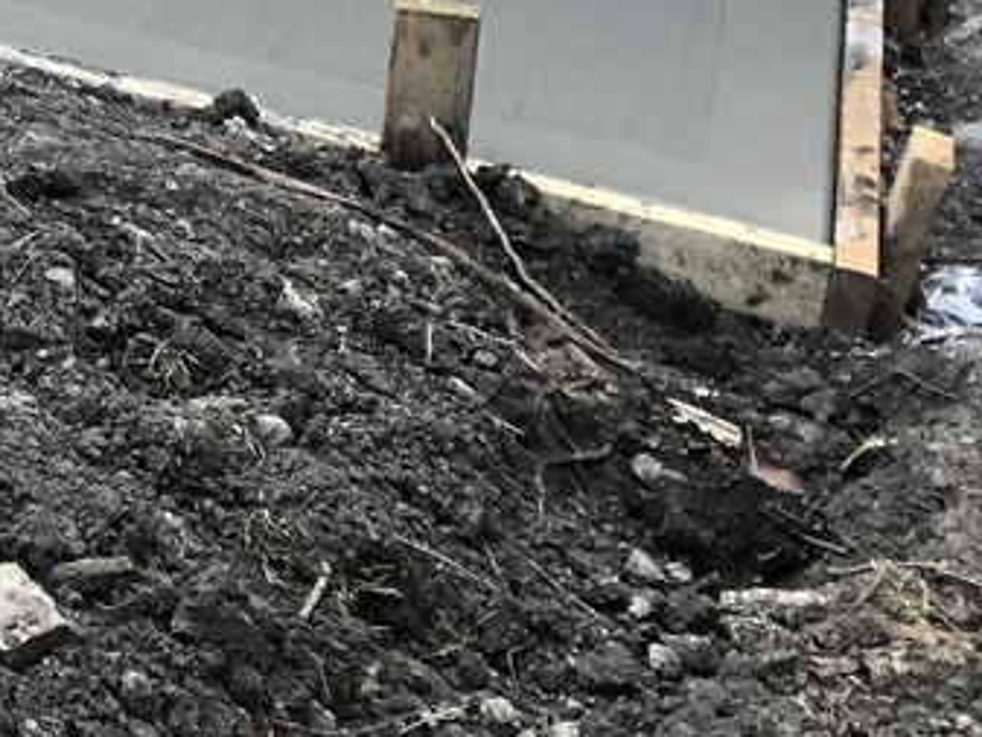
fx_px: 3774
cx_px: -1154
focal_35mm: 133
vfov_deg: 10.5
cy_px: -606
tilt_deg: -13.0
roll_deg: -3.5
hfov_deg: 12.5
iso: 32
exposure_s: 1/120
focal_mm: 4
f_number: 1.8
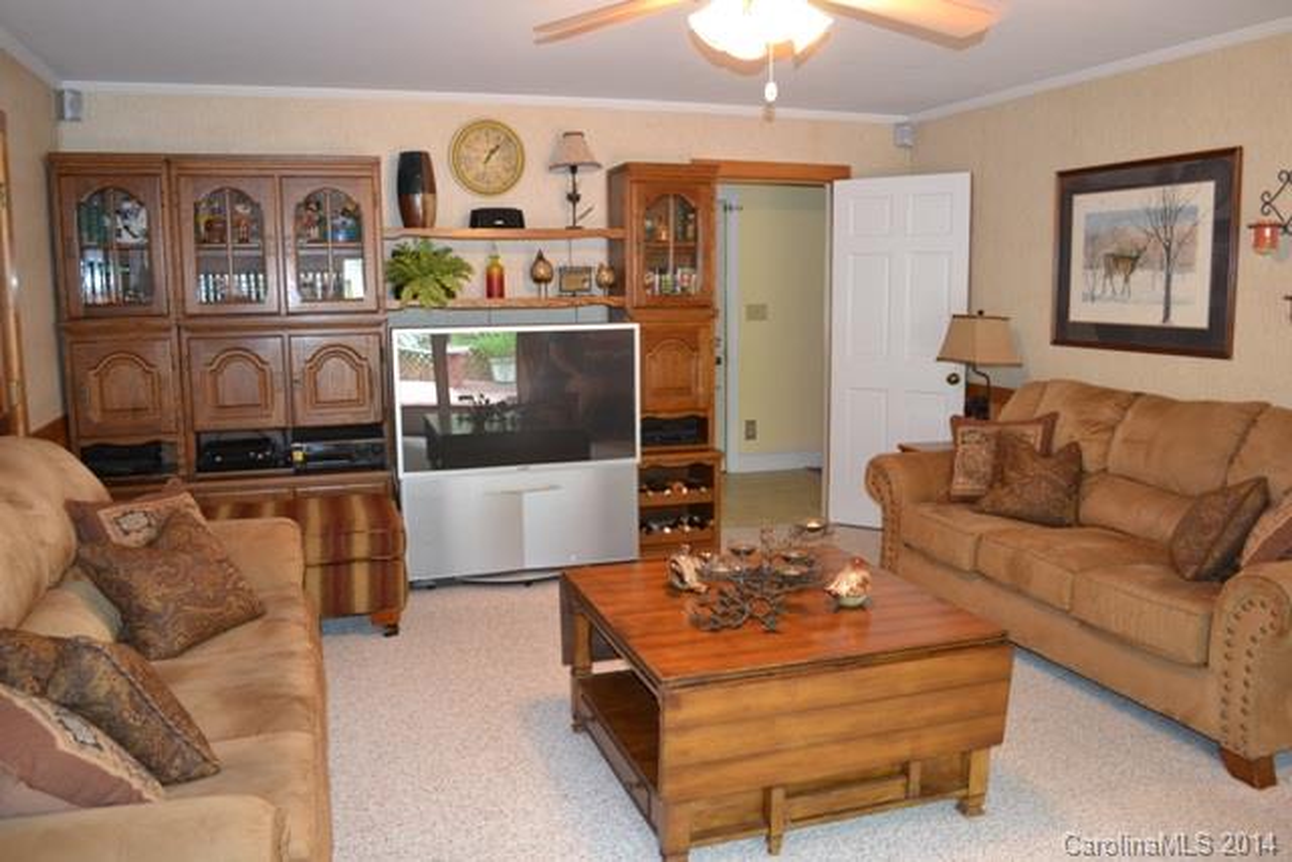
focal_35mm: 27
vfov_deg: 48.0
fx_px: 969
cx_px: 646
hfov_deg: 67.4
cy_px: 431
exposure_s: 1/60
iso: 1250
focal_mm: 18
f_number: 3.5
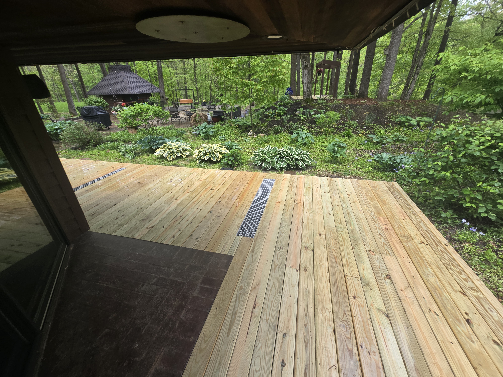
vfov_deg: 89.9
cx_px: 252
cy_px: 188
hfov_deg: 106.2
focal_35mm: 13
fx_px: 189
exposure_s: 1/120
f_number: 2.2
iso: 64
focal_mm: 2.2
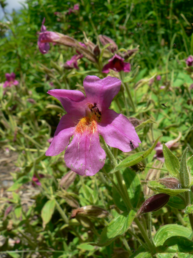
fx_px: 268
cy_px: 129
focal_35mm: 36
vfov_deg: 51.4
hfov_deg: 39.7
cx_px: 96
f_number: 5.6
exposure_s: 1/400
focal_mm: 6
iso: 80
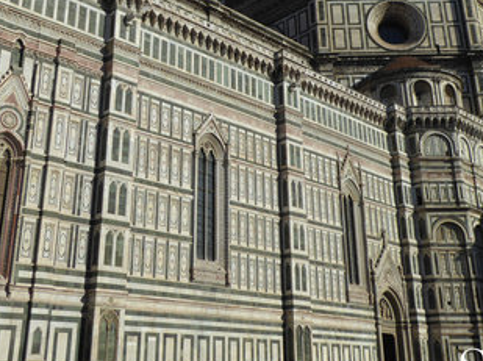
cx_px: 231
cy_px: 101
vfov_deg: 30.4
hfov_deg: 40.5
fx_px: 655
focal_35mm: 47
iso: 80
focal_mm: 5
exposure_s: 1/2000
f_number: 3.5
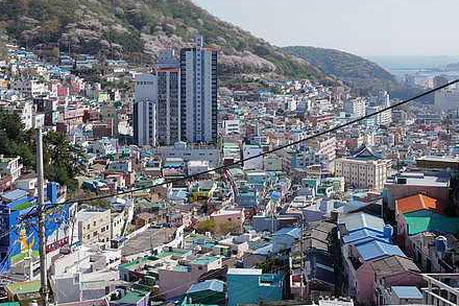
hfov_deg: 36.3
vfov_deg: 24.4
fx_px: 701
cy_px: 84
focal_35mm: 55
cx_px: 231
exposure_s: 1/1600
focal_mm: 31
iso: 100
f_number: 2.8
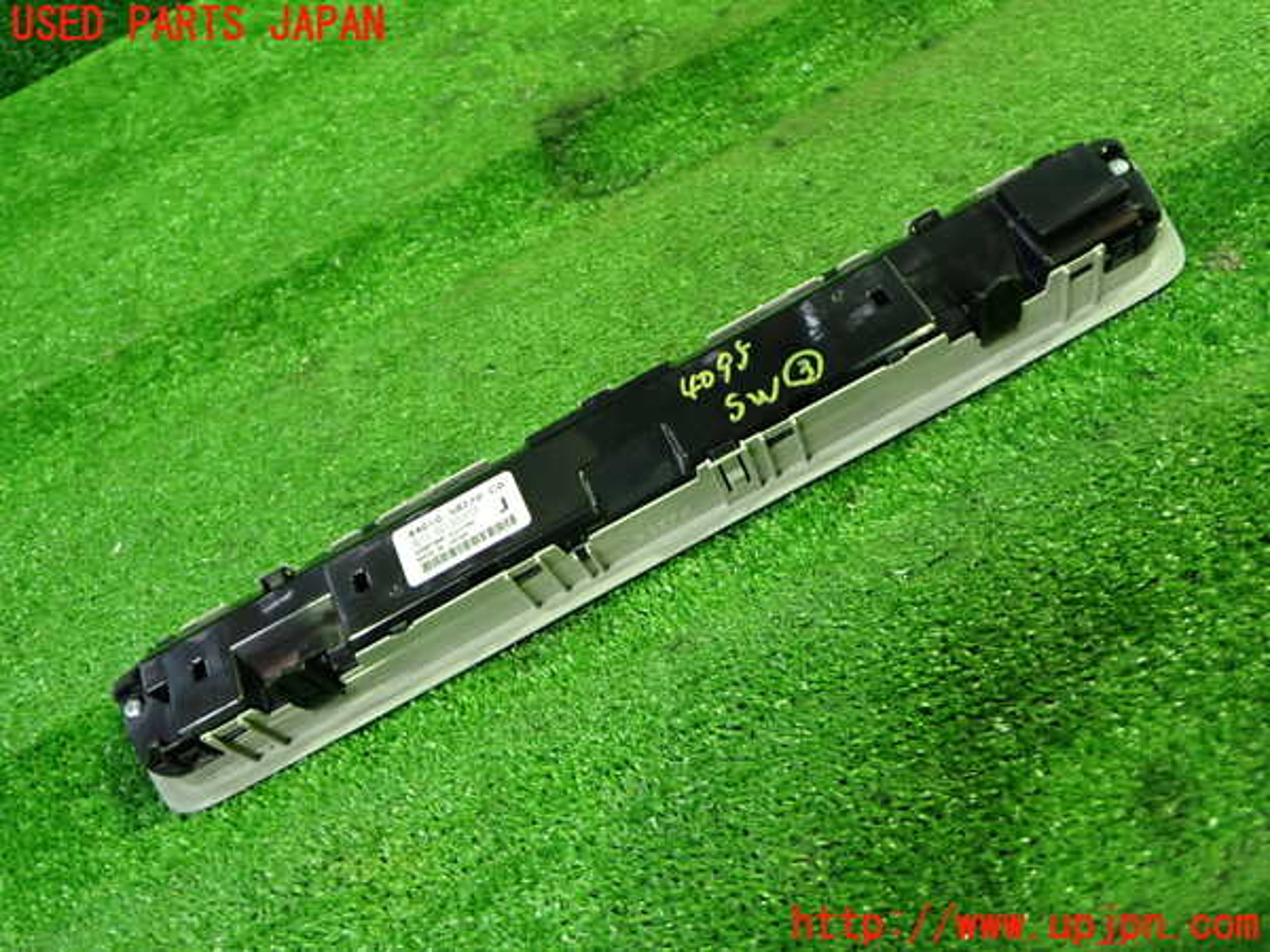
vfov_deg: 46.8
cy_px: 476
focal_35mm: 30
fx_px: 1101
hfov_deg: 60.0
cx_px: 635
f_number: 2.3
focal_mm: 5.4
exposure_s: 1/30
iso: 640
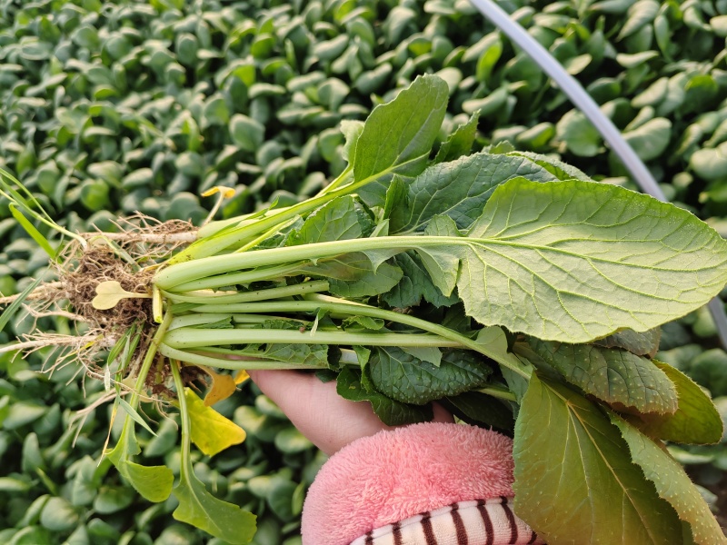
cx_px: 364
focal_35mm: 27
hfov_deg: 65.3
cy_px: 272
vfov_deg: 51.4
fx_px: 567
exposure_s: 1/240
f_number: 1.9
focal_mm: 5.52
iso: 100
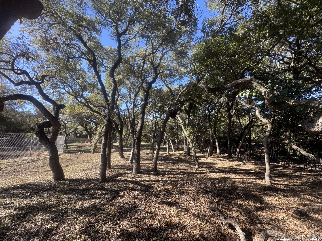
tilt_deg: +7.7
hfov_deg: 102.1
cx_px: 161
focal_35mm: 14
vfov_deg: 85.7
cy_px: 120
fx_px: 130
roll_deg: +1.9
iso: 40
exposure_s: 1/259
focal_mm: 2.22
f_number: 2.2
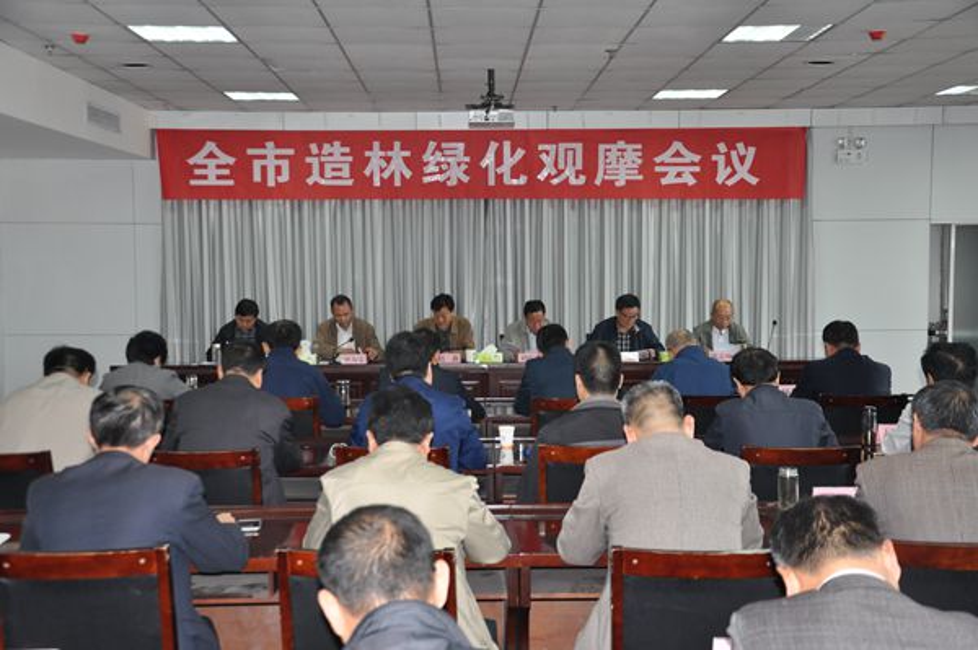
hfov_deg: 41.1
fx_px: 1303
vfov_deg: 28.0
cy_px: 325
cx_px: 489
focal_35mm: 48
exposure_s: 1/60
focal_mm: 32
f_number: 4.2
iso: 800
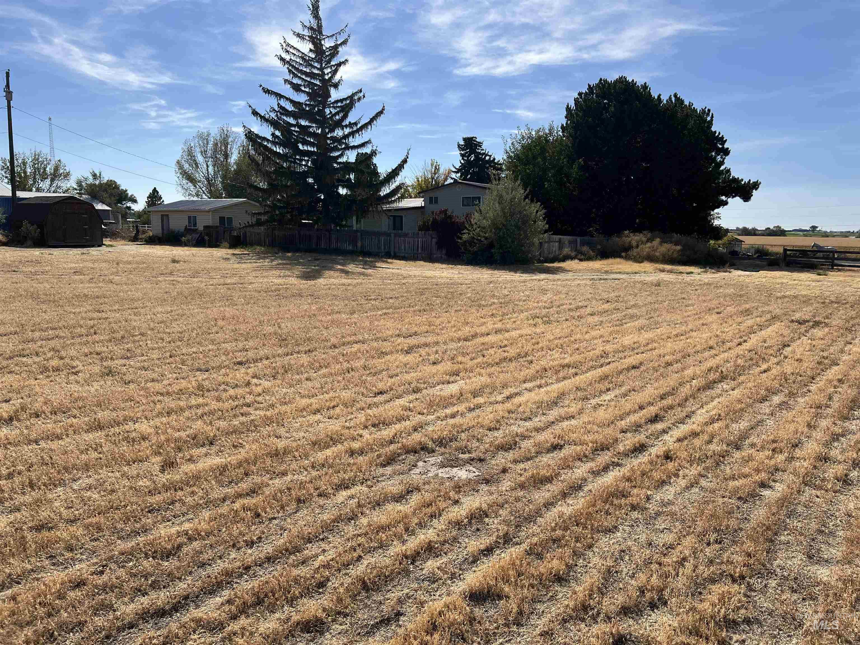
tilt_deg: -8.0
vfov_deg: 53.1
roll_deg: -0.9
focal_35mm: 26
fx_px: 646
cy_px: 322
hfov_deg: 67.3
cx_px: 430
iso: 50
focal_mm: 5.7
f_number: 1.5
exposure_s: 1/6211
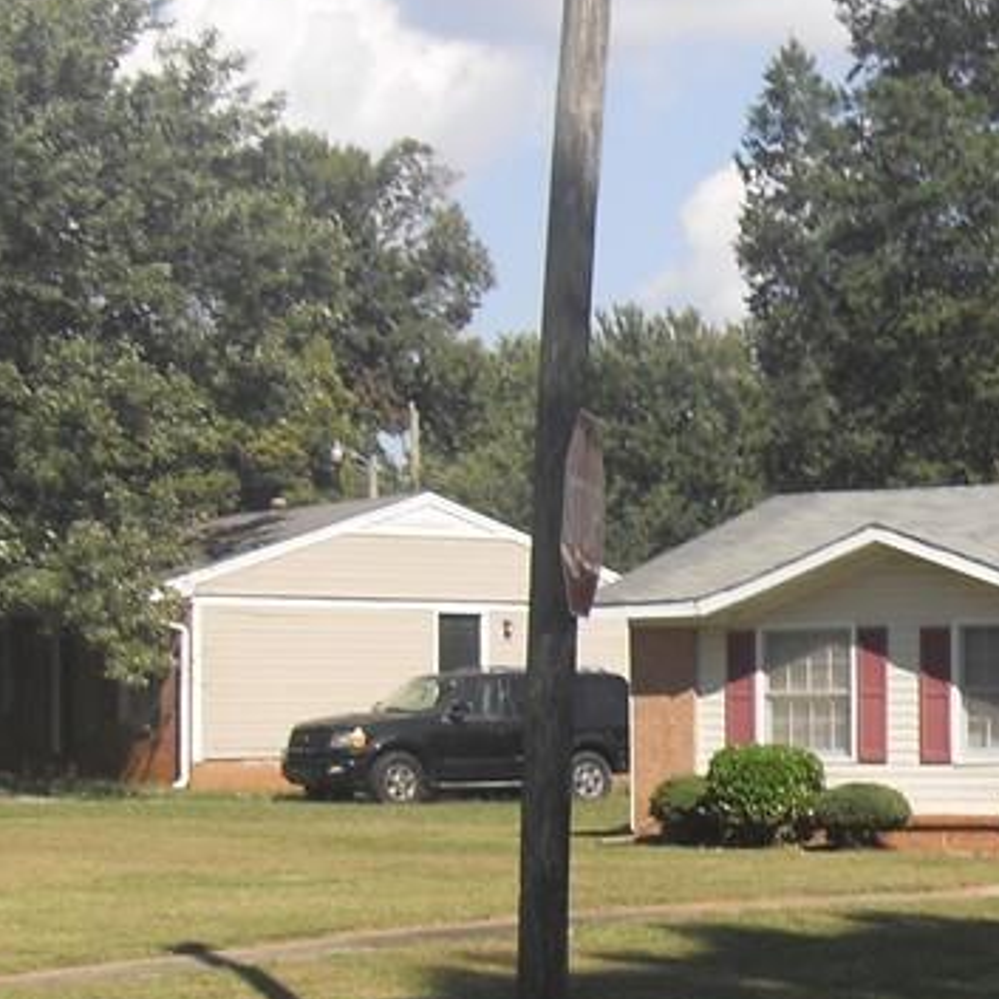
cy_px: 724
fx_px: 3102
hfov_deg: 17.6
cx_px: 1146
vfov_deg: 18.2
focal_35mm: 95
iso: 80
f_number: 8.9
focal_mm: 6.3
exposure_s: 1/125
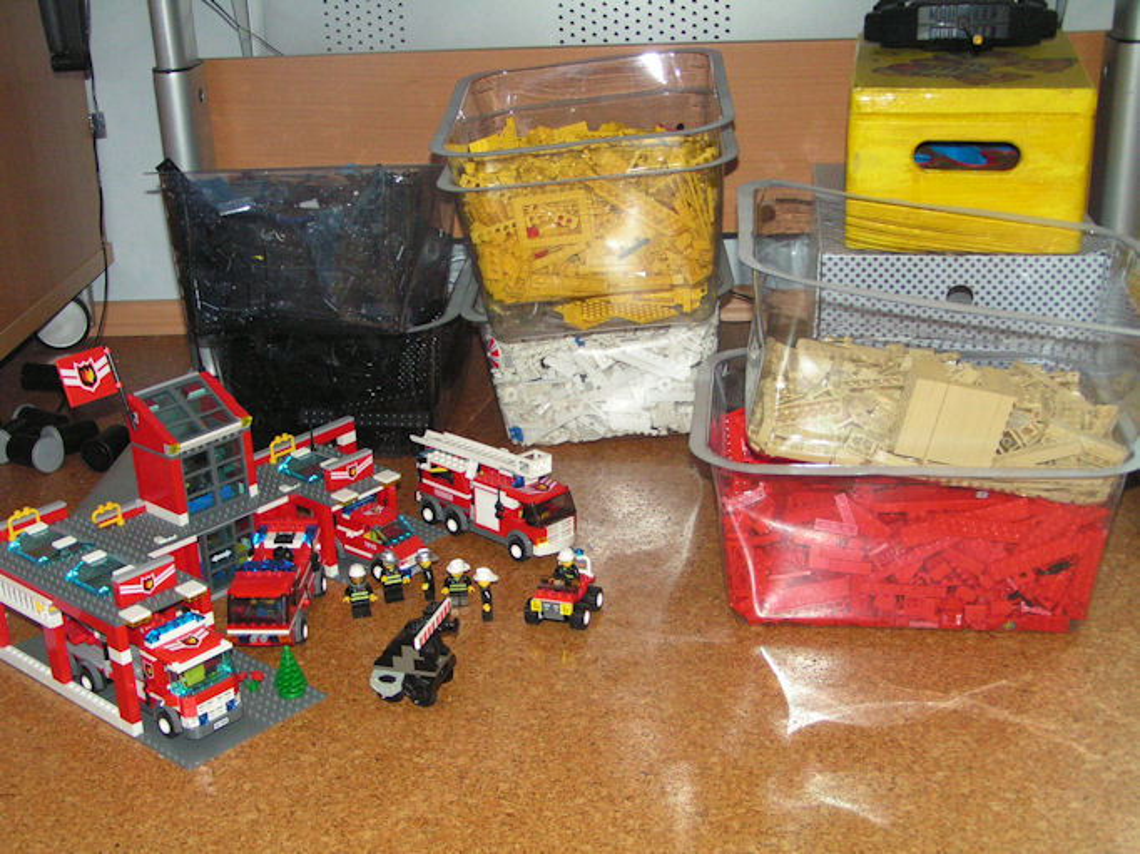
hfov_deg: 40.4
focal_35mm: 47
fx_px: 1547
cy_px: 427
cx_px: 570
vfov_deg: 30.9
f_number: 2.8
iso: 200
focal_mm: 7.8
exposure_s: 1/50
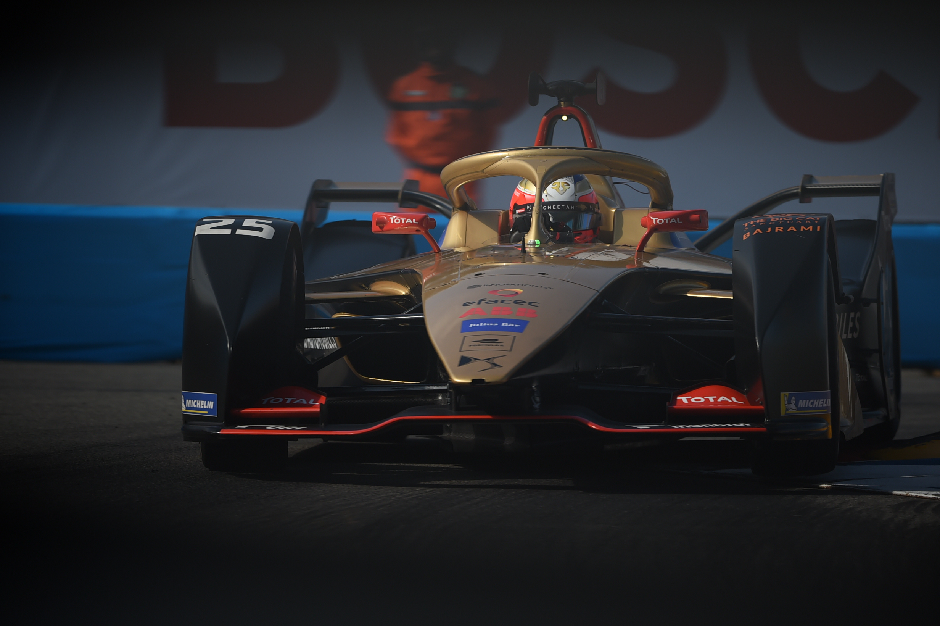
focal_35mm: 400
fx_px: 10438
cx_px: 470
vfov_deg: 3.4
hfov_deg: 5.2
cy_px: 313
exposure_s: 1/3200
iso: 200
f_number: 2.8
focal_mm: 400
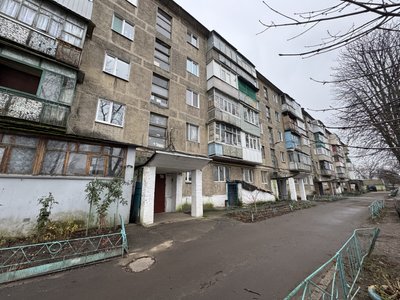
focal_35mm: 14
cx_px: 200
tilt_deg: +18.1
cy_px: 150
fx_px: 162
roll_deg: +2.1
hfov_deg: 102.1
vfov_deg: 85.7
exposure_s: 1/99
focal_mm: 2.22
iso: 200
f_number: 2.2
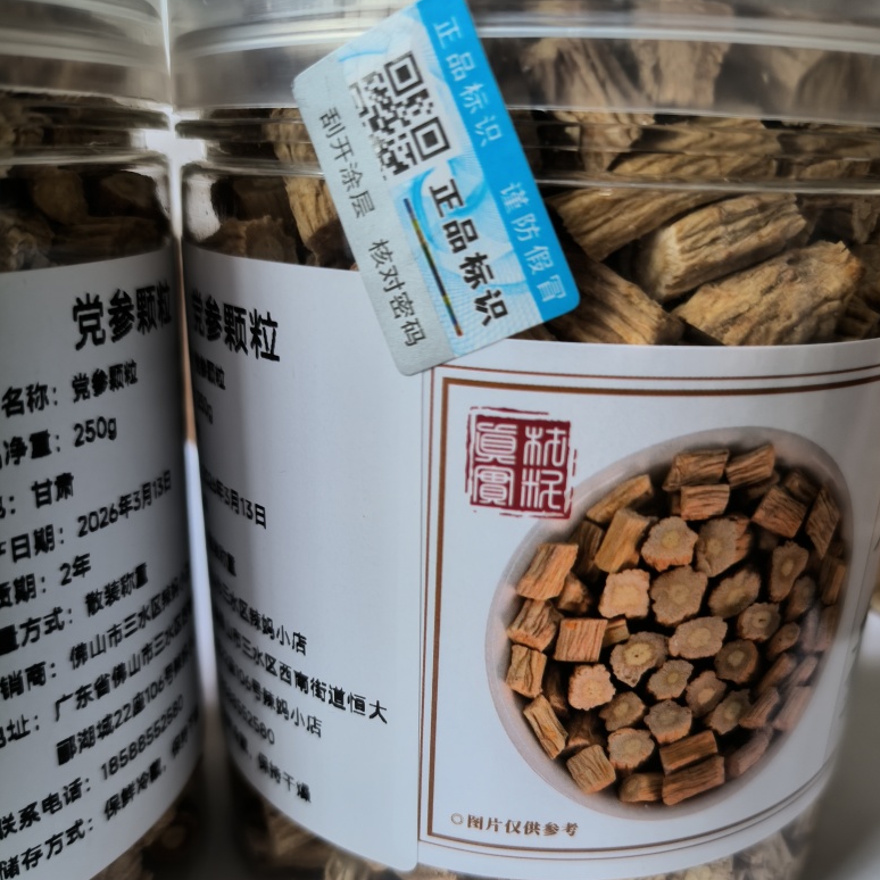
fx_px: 805
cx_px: 454
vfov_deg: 56.7
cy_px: 541
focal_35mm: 28
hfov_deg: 57.3
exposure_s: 1/50
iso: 169
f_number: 1.79
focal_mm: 4.69
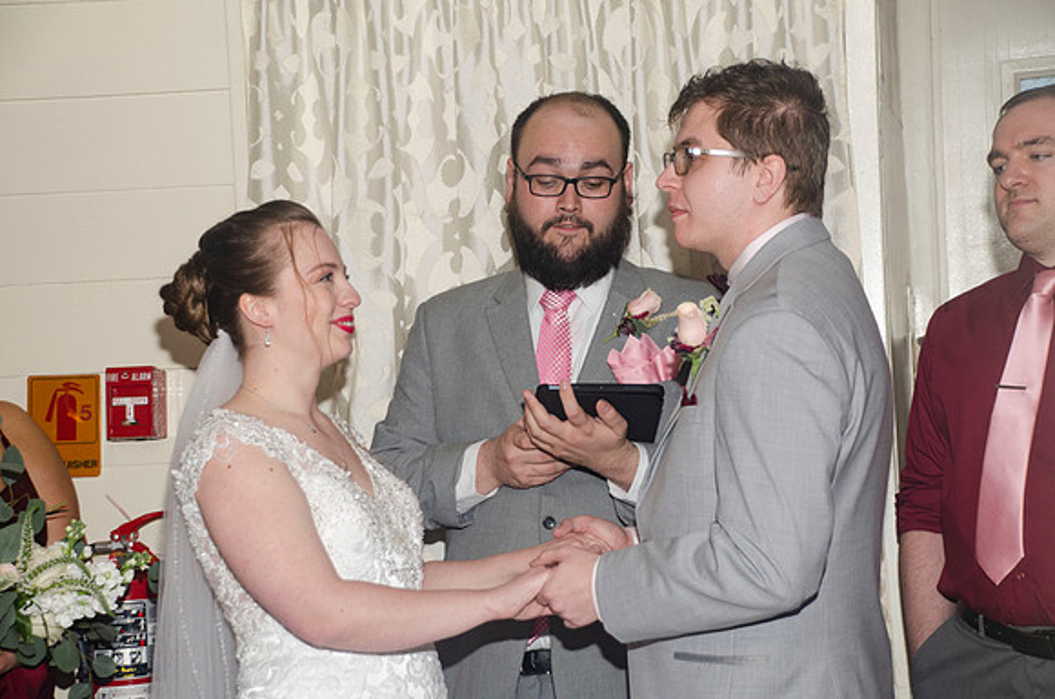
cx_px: 528
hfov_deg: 23.4
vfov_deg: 15.6
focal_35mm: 87
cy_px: 350
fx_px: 2544
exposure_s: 1/60
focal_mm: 58
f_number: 5.6
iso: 400
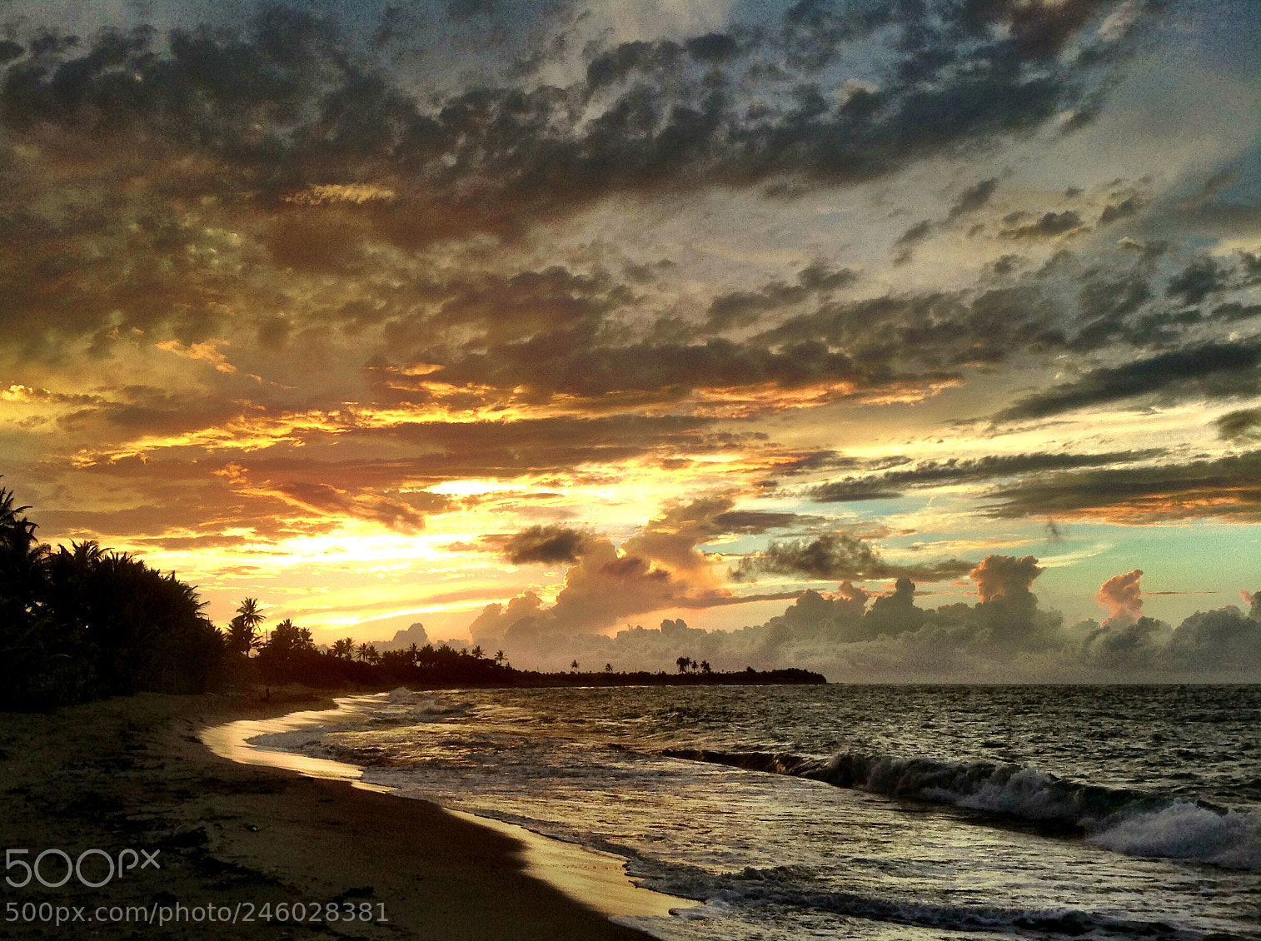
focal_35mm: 37
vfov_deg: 38.6
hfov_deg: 50.2
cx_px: 620
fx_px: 1345
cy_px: 480
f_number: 2.4
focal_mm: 4.28
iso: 50
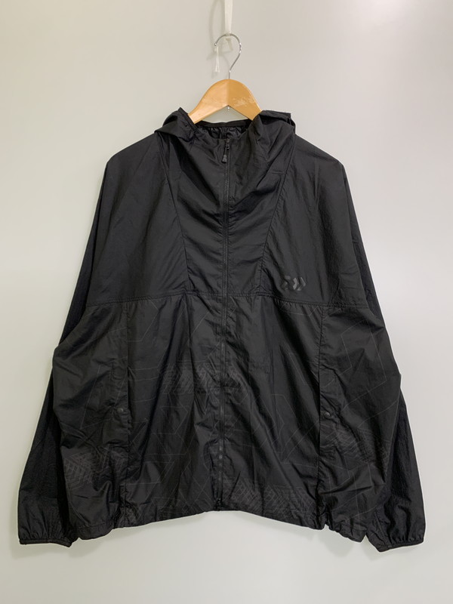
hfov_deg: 53.1
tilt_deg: -24.3
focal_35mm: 26
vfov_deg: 67.3
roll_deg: +0.1
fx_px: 454
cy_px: 302
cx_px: 226
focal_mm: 4.25
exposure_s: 1/60
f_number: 1.8
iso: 250
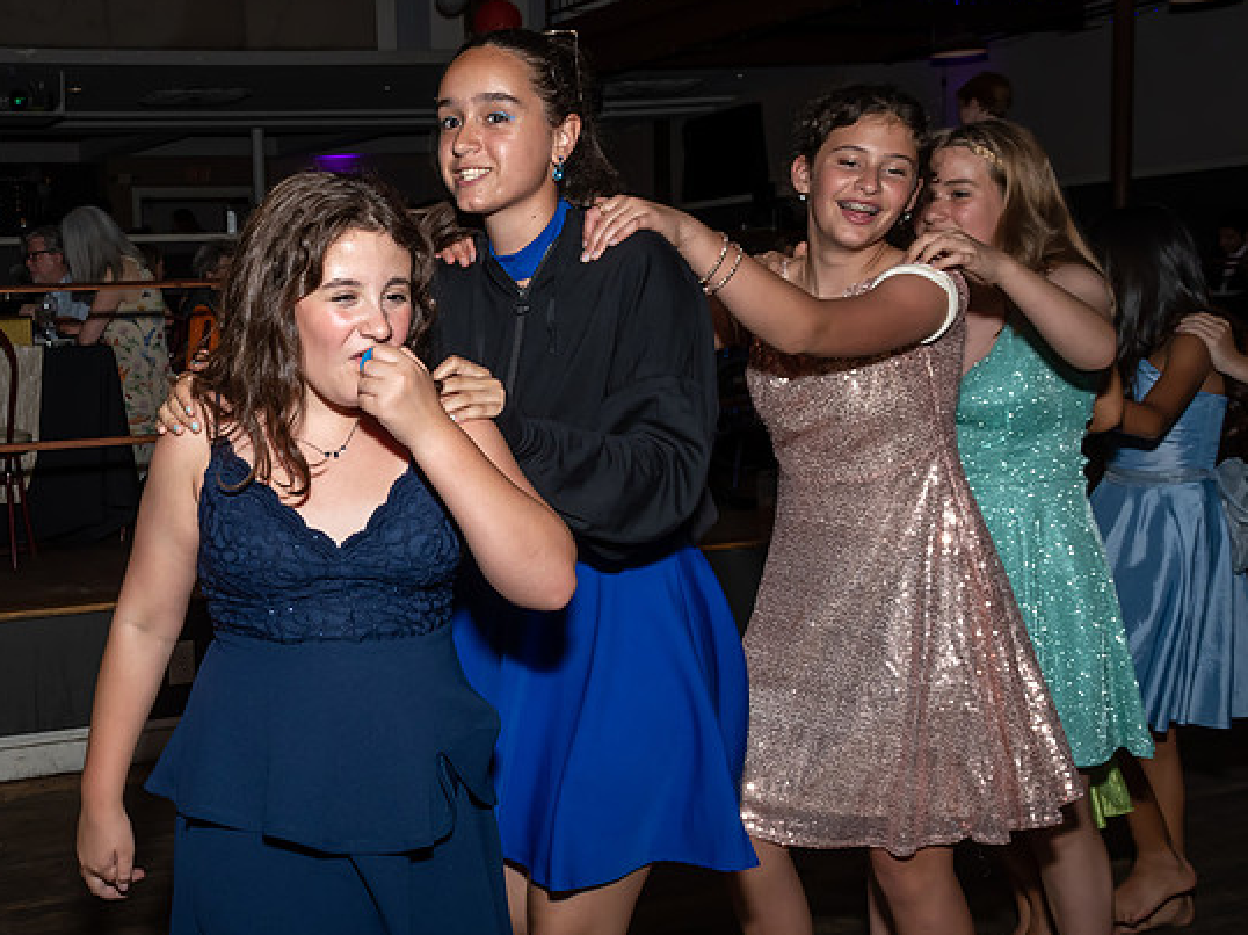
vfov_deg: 32.1
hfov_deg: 39.9
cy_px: 510
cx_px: 197
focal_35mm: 45
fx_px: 1622
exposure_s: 1/250
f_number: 6.3
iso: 400
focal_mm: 18
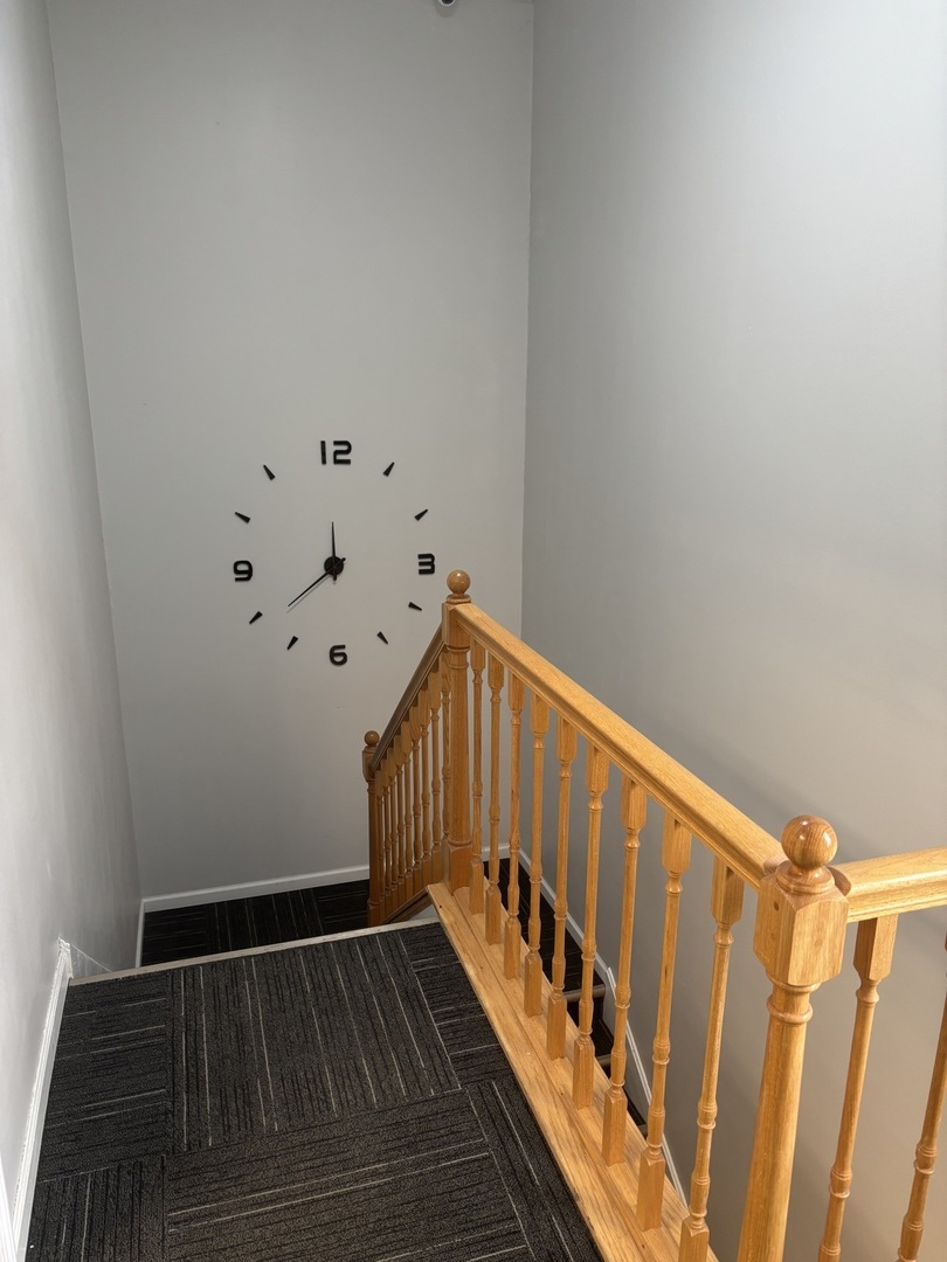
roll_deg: -0.5
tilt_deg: -17.1
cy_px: 631
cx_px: 474
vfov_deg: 67.3
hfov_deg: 53.1
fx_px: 948
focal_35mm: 26
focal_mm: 5.96
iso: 125
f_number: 1.6
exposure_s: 1/60
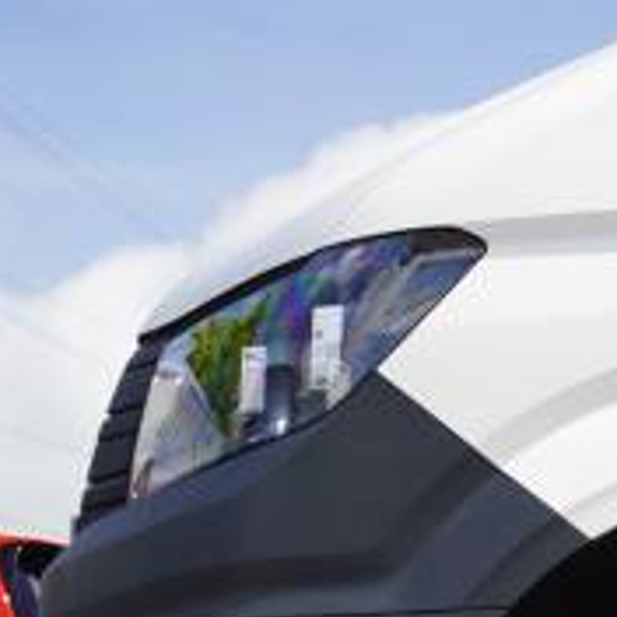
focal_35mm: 153
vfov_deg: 11.3
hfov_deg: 11.1
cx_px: 855
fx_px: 3076
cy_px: 628
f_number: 8
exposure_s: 1/100
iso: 100
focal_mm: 33
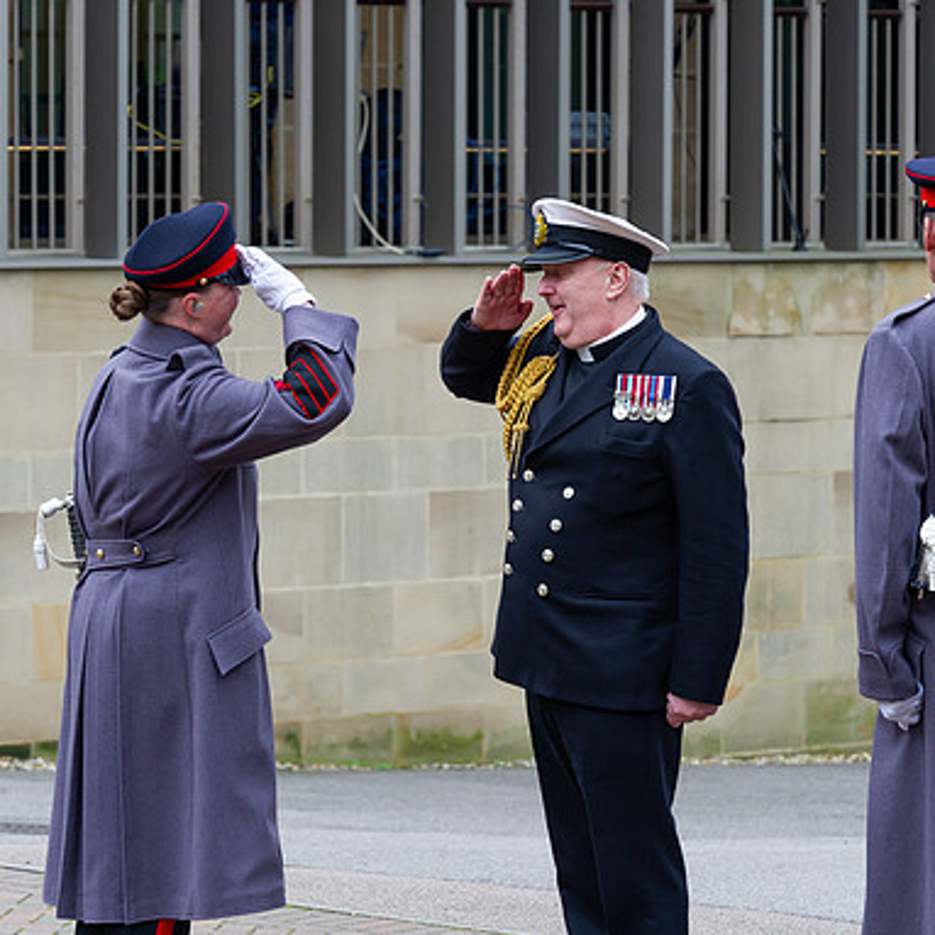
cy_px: 443
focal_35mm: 185
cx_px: 582
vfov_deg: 9.5
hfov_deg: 9.5
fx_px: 5653
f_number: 6.3
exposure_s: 1/250
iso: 560
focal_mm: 135
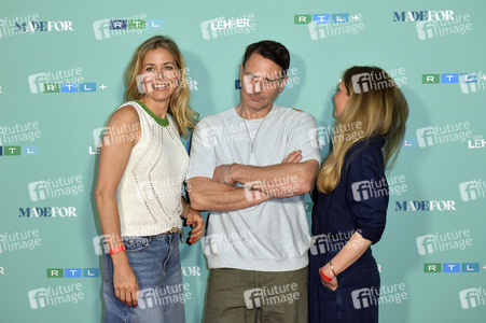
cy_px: 162
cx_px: 243
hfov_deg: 35.7
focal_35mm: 56
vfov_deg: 24.2
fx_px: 755
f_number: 6.3
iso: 1600
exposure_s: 1/250
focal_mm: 56
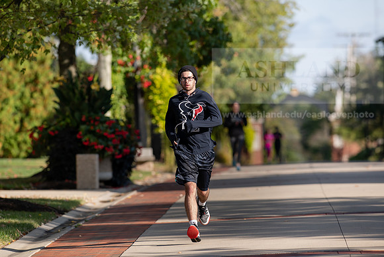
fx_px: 3201
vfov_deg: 4.6
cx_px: 192
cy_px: 128
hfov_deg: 6.9
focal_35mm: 300
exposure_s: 1/640
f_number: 4.5
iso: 200
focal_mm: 300
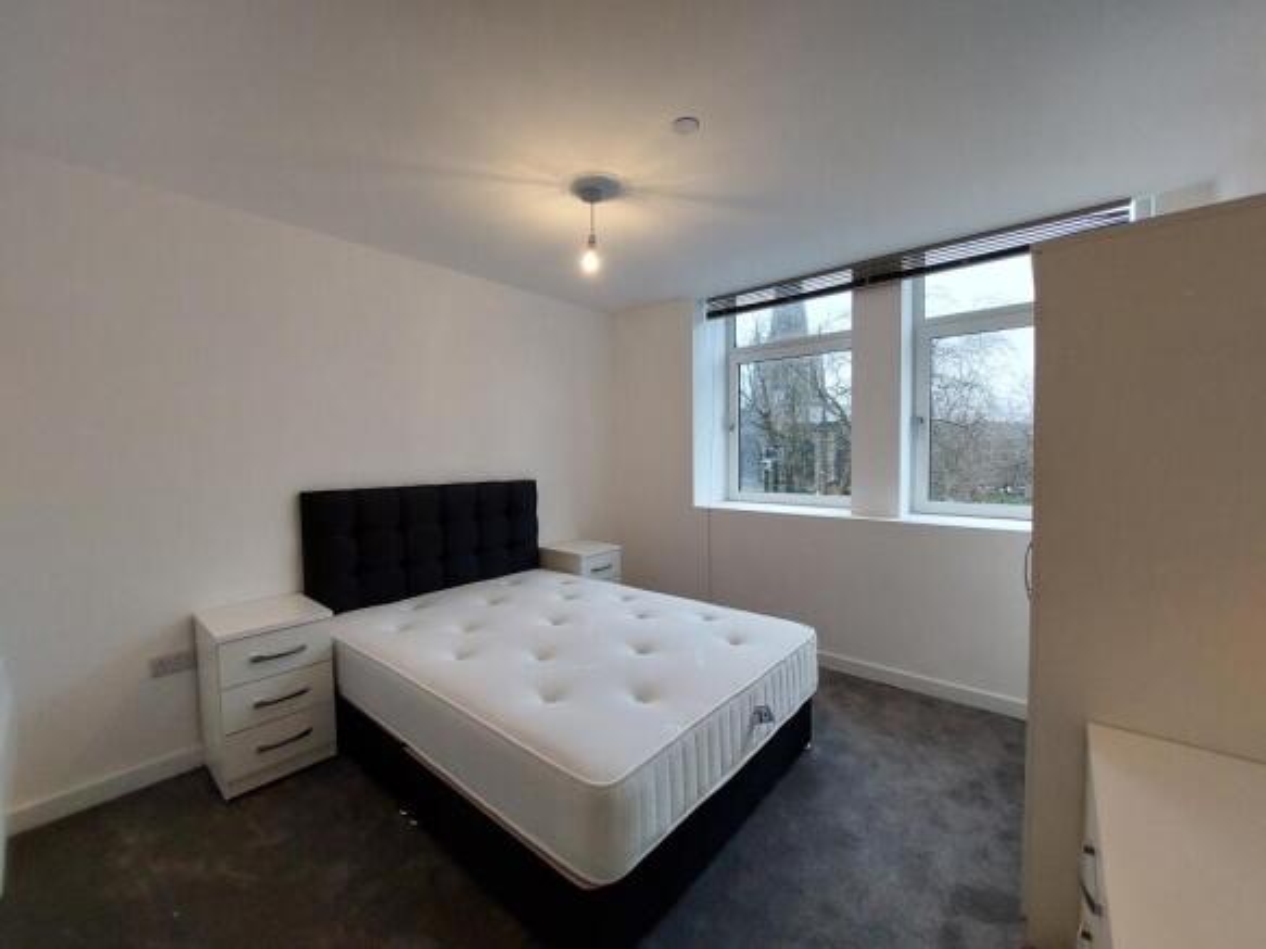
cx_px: 633
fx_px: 475
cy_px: 474
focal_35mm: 13
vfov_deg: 89.9
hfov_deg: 106.2
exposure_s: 1/50
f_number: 2.2
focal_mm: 1.74
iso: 125
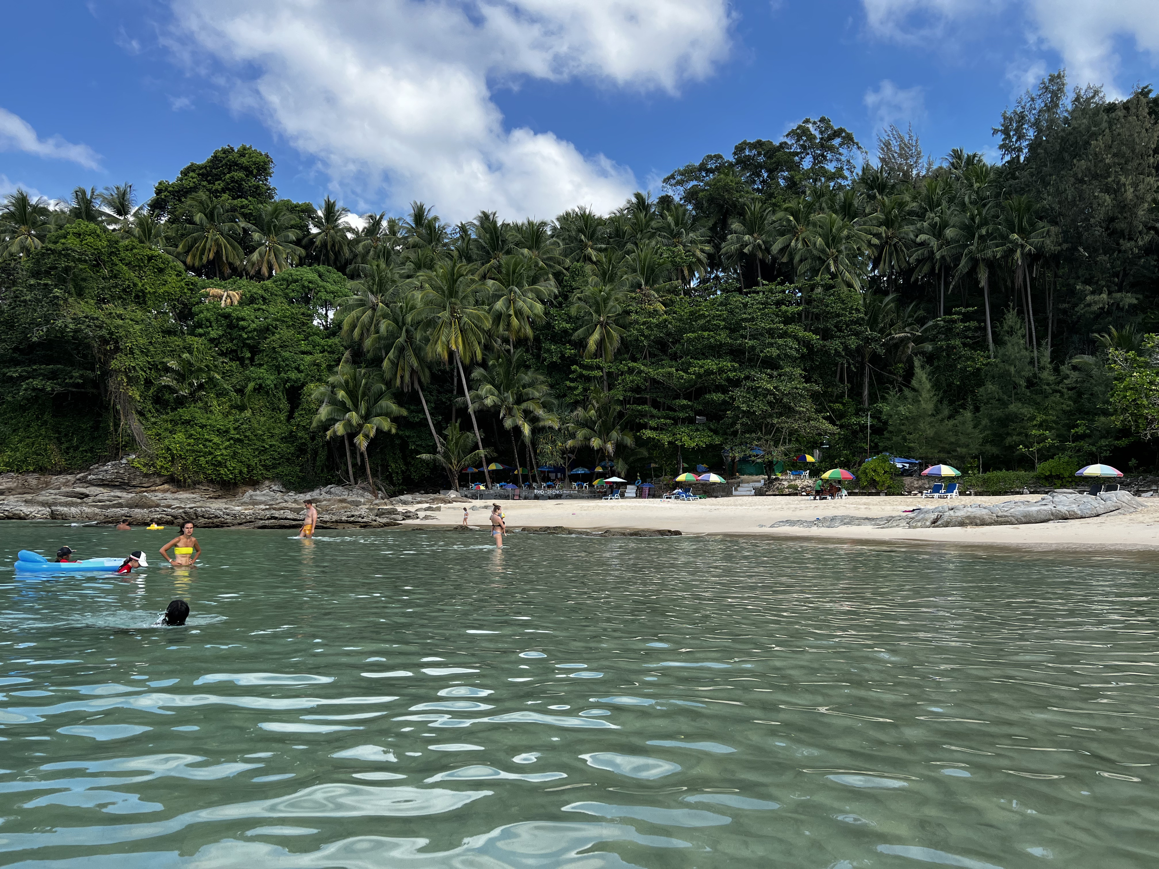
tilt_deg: +5.4
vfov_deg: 53.1
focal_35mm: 26
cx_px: 580
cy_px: 434
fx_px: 871
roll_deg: -1.2
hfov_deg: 67.3
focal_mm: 5.7
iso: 50
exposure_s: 1/2083
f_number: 1.5
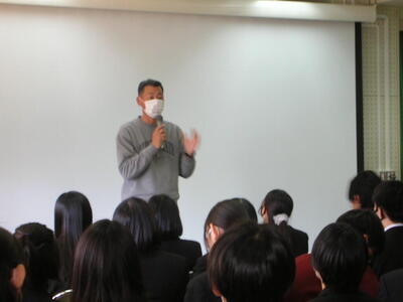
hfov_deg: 18.7
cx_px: 202
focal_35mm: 105
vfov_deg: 14.1
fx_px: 1222
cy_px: 151
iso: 66
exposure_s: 1/5.9
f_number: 4.9
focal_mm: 17.4
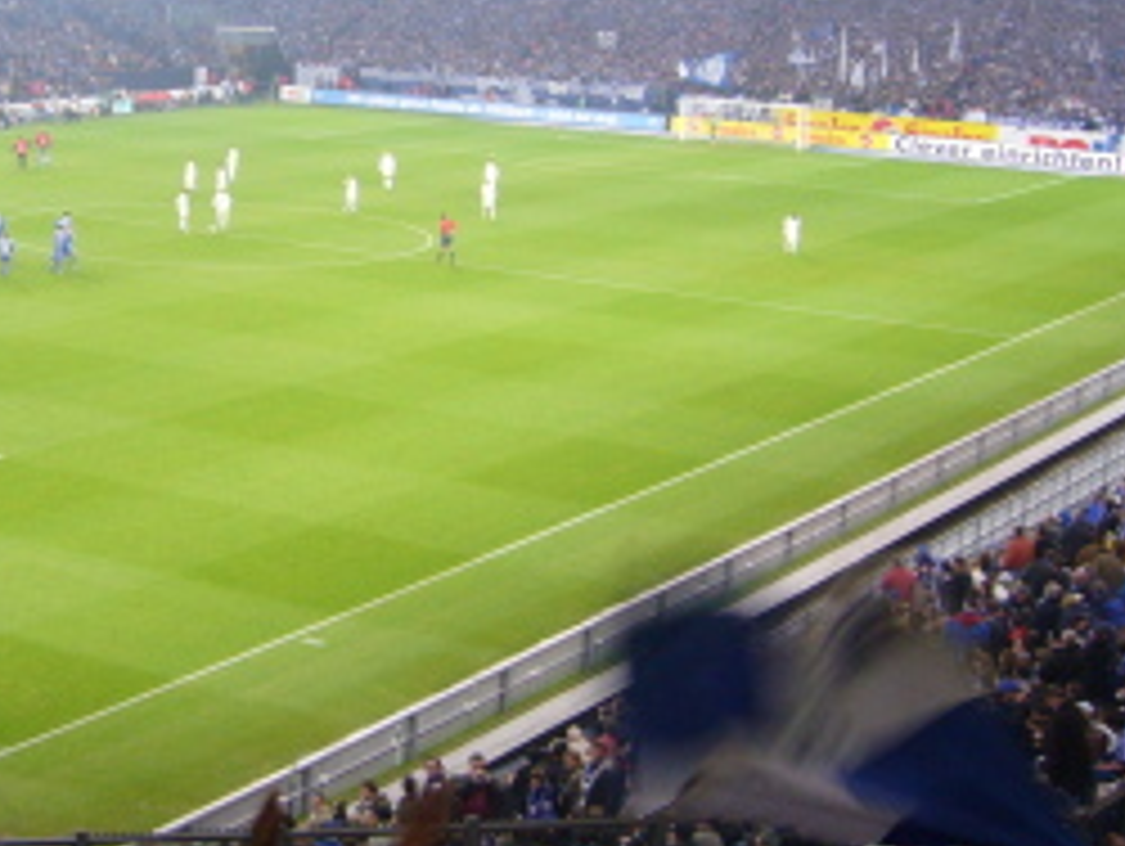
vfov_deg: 21.0
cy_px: 272
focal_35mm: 70
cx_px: 117
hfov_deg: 26.8
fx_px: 2277
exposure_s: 1/25
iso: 100
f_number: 2.8
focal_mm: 5.8
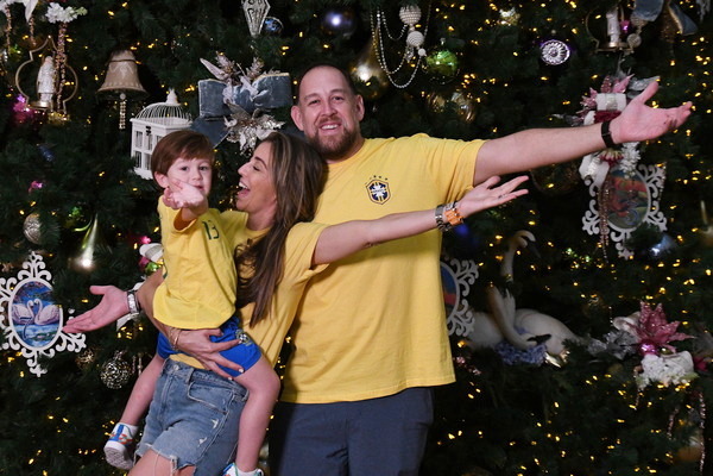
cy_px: 238
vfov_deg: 28.1
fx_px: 951
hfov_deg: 41.1
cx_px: 356
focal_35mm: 48
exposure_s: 1/80
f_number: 5.6
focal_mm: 32
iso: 3200
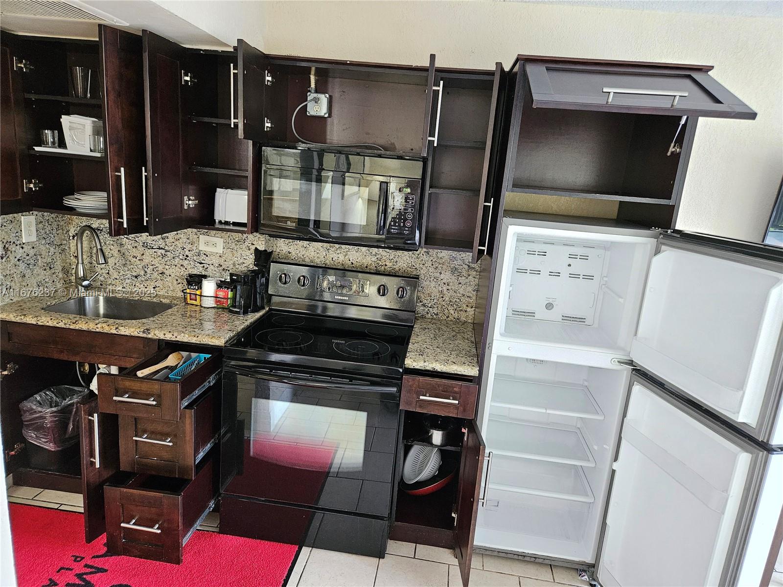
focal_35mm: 23
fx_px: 520
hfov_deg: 73.9
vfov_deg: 58.9
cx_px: 392
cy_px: 294
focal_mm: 5.4
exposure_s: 1/120
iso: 1000
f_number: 1.8
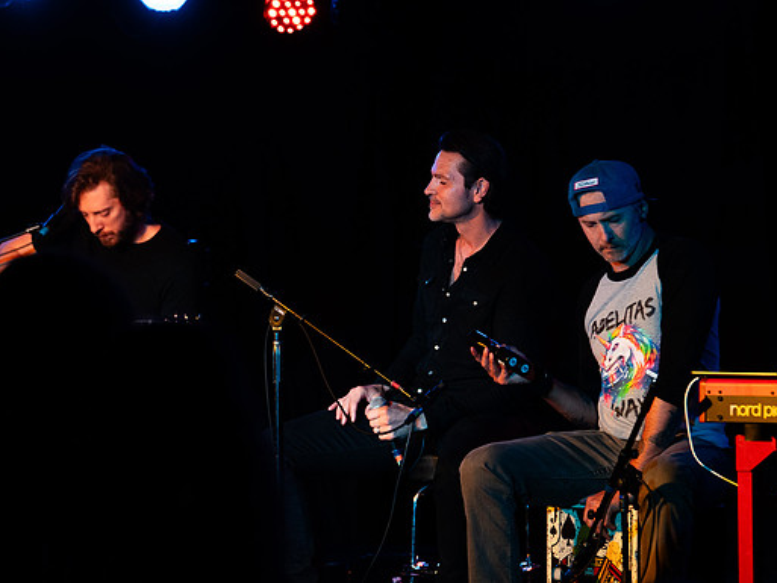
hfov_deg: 13.2
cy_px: 279
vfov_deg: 10.0
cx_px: 324
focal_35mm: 149
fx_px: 3345
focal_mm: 94
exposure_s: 1/640
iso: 2500
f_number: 3.5
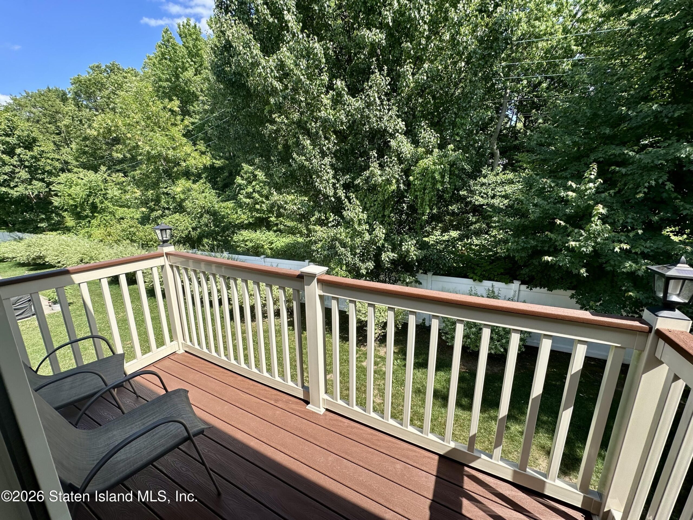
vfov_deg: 85.7
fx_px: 280
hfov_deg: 102.1
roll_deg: +0.5
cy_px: 260
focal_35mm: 14
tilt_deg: -14.7
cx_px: 346
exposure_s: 1/670
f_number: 2.2
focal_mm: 2.22
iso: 40
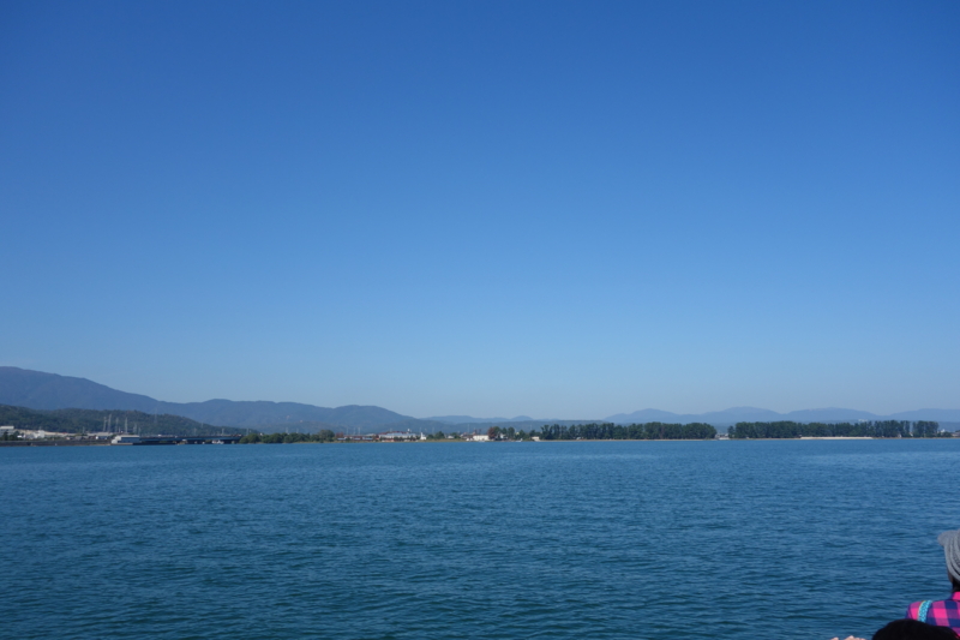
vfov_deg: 46.4
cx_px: 480
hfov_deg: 65.5
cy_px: 320
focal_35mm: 28
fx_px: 746
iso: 125
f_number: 5.6
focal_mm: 10.4
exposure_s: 1/800
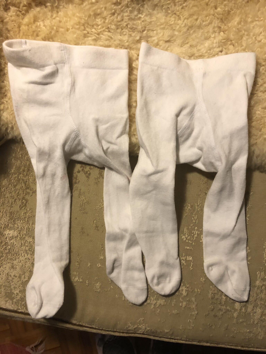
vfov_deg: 63.4
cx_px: 133
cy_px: 177
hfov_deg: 49.7
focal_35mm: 28
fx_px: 287
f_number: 1.8
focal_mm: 3.99
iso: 50
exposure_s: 1/15
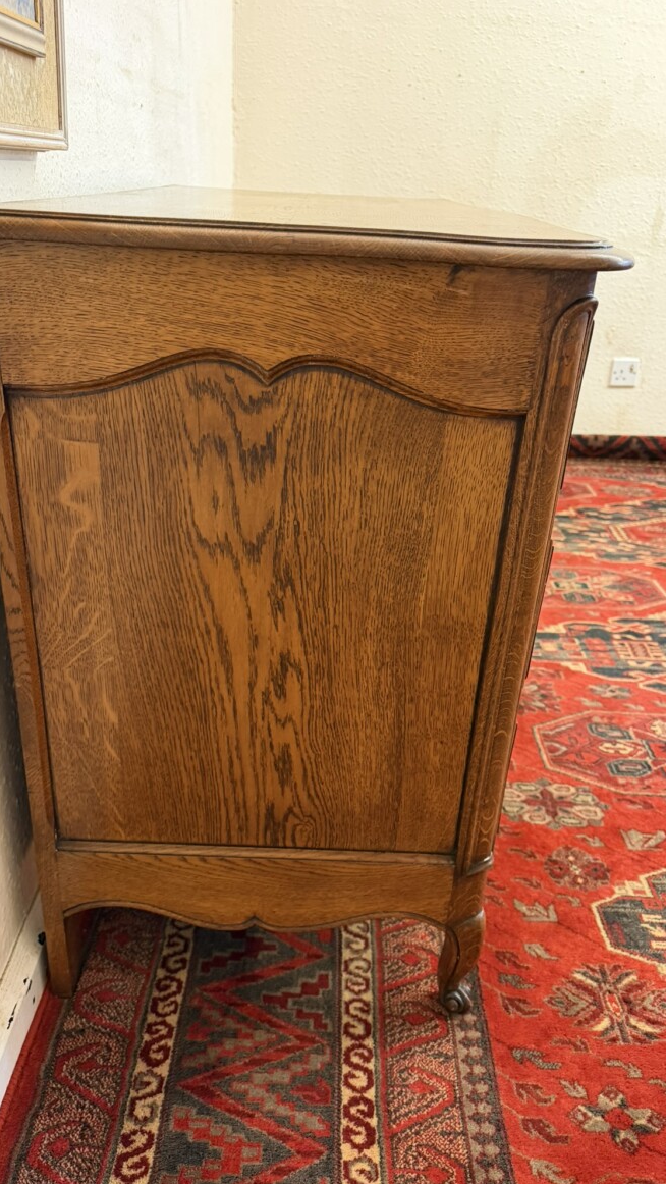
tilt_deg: -25.8
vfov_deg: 69.8
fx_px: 847
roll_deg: -2.8
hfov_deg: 42.9
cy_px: 609
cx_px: 310
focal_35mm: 27
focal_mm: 6.76
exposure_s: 1/50
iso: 400
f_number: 1.78
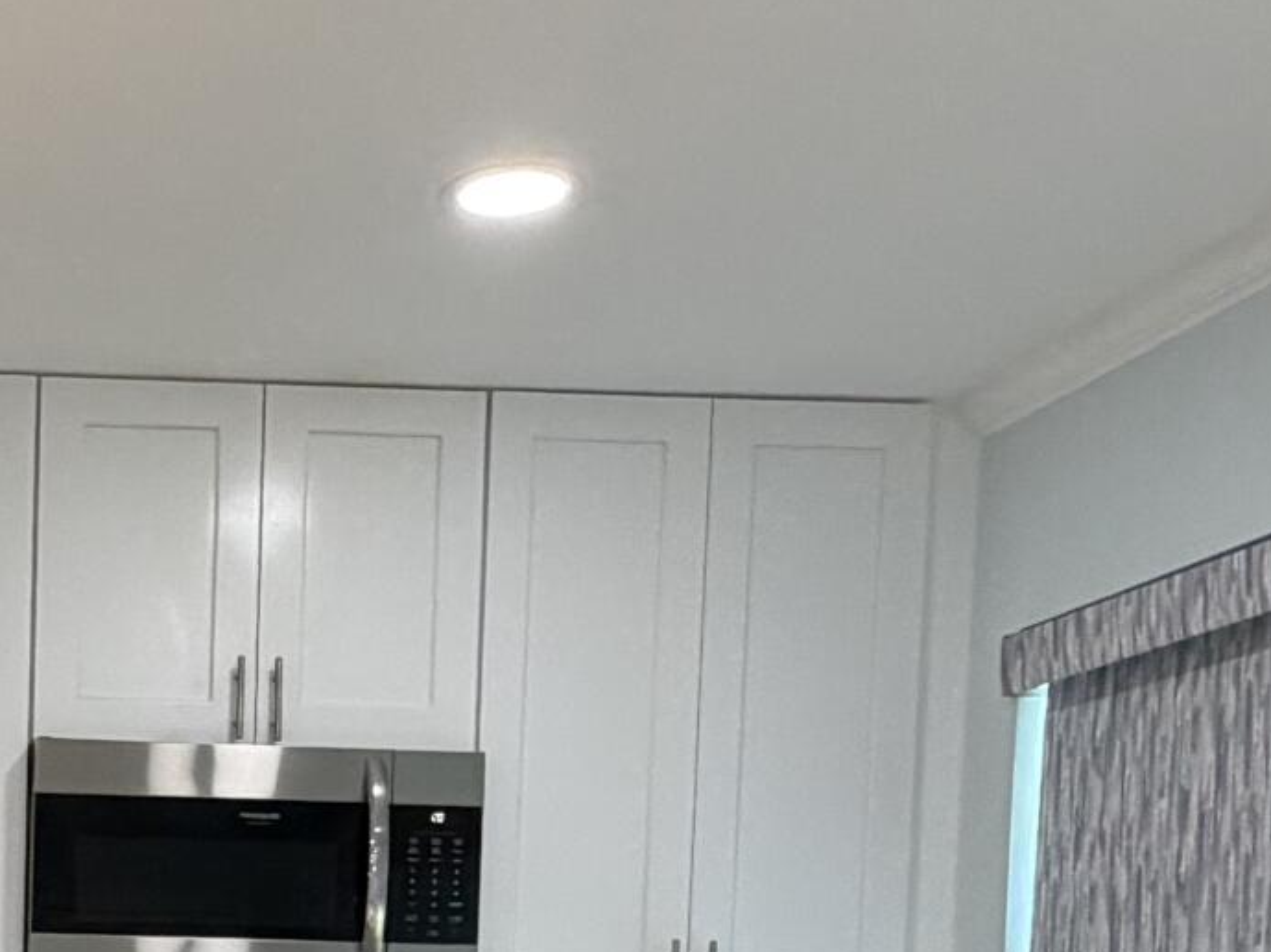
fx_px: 2239
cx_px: -68
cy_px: 1238
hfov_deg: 29.1
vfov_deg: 21.7
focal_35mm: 61
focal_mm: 2.22
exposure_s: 1/120
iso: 320
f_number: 2.2
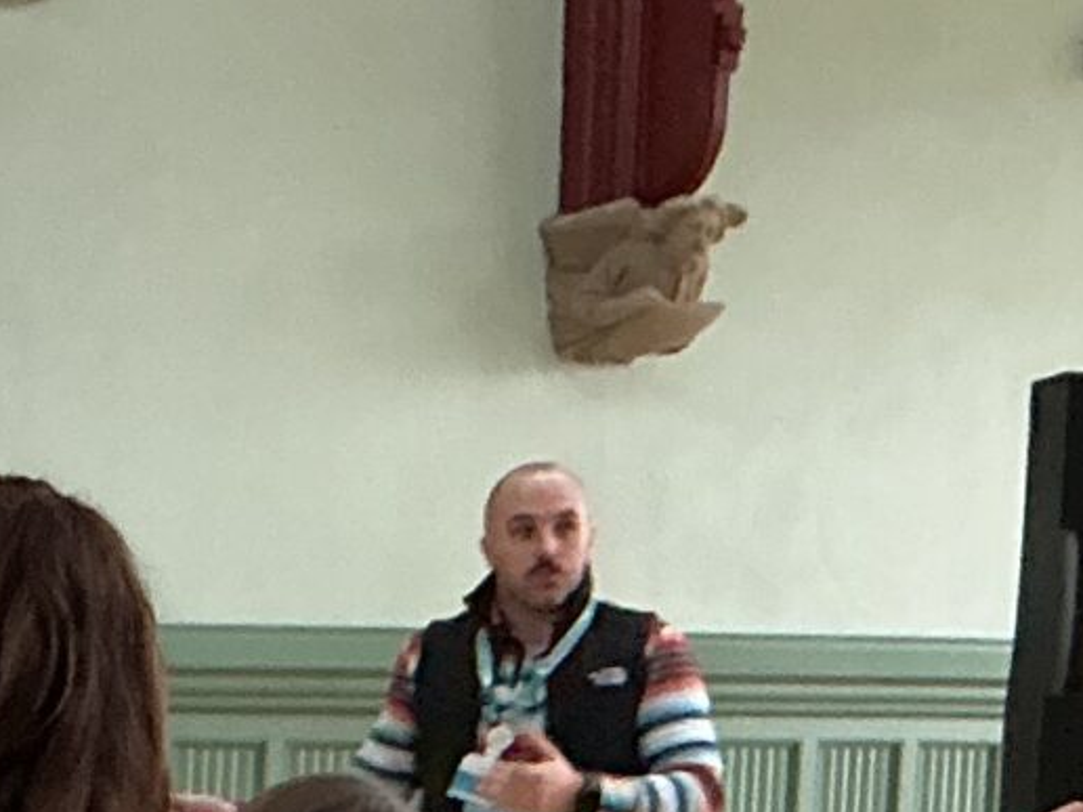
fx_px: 4505
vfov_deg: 9.4
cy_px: 1796
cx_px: -661
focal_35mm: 144
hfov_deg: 12.8
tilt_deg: -12.1
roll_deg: +0.1
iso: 160
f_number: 1.8
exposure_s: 1/60
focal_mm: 3
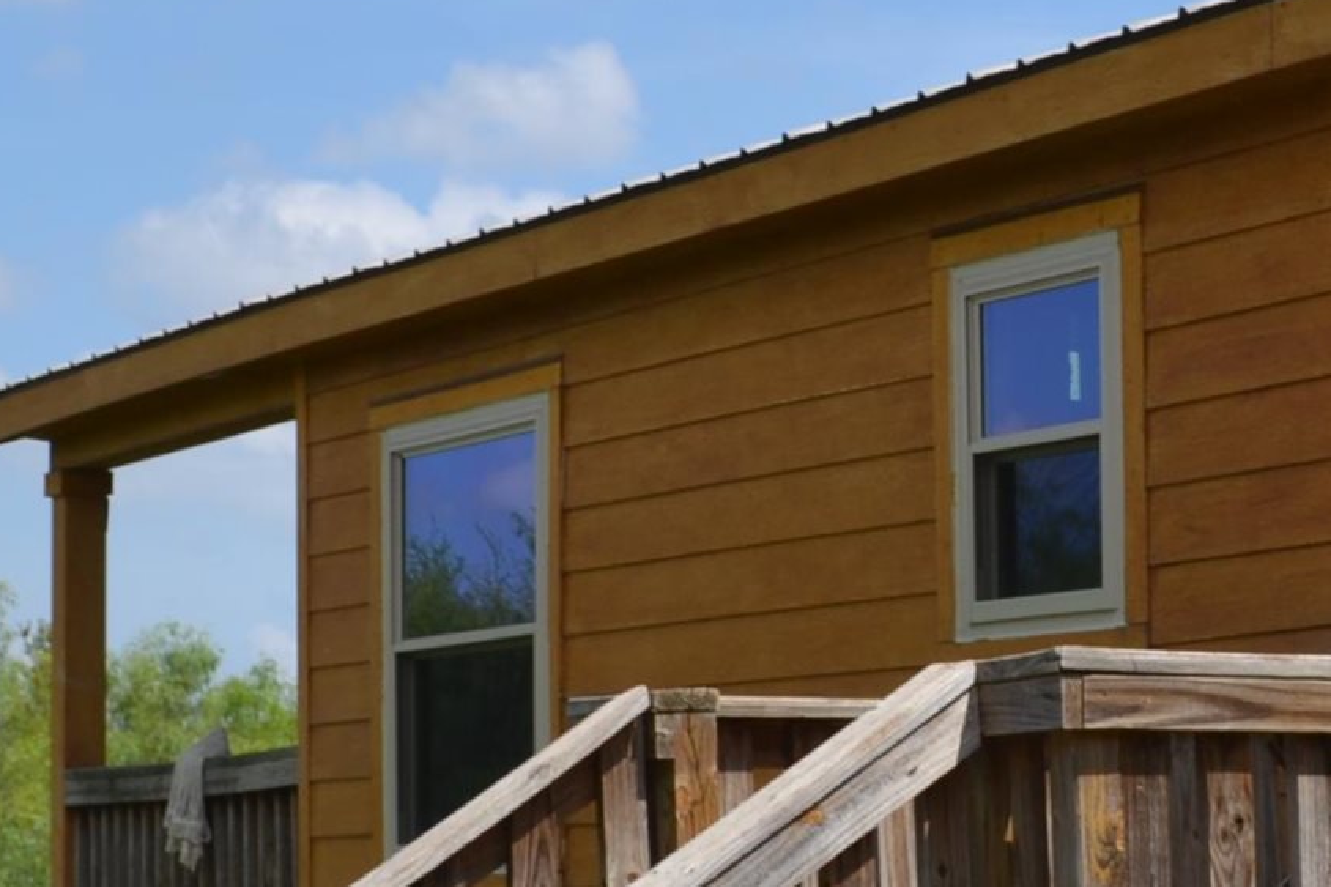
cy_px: 484
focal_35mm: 120
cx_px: 1092
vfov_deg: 11.4
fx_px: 4436
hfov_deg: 16.9
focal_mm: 22
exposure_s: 1/200
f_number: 9
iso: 100
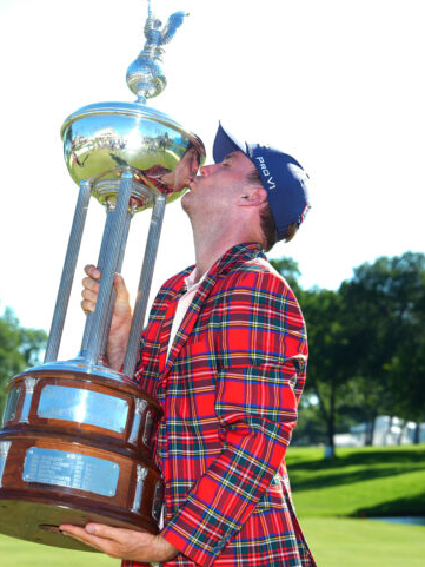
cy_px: 282
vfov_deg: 21.1
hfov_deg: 15.9
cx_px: 184
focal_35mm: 93
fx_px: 1522
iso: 200
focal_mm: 62
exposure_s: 1/500
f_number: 5
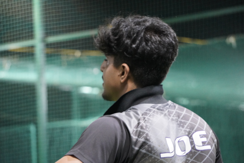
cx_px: 122
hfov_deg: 13.2
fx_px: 1058
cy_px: 82
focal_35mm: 156
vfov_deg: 8.8
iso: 6400
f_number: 5.6
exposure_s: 1/90
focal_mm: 104
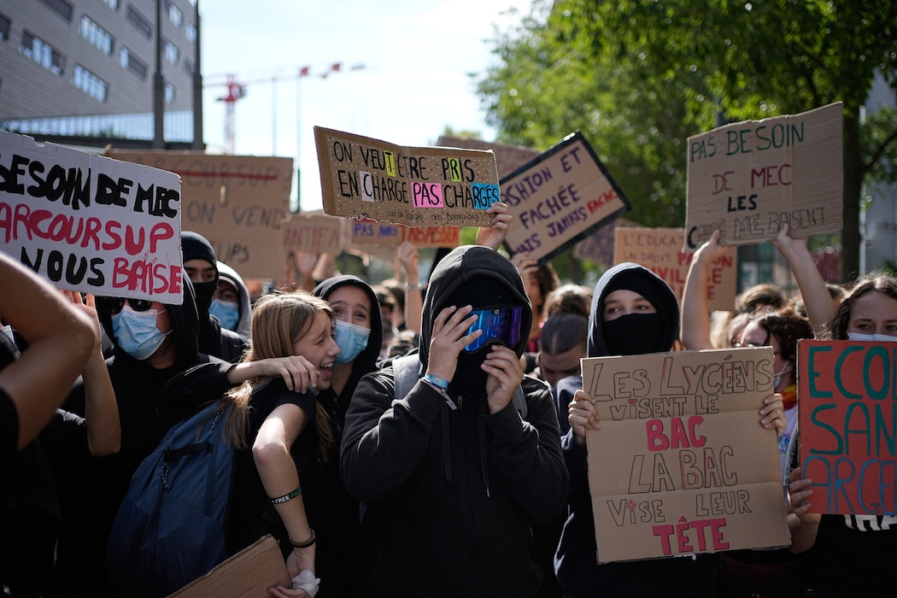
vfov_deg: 33.4
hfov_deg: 48.5
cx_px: 438
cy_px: 332
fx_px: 997
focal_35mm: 40
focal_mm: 35
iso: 200
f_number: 1.8
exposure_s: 1/4000
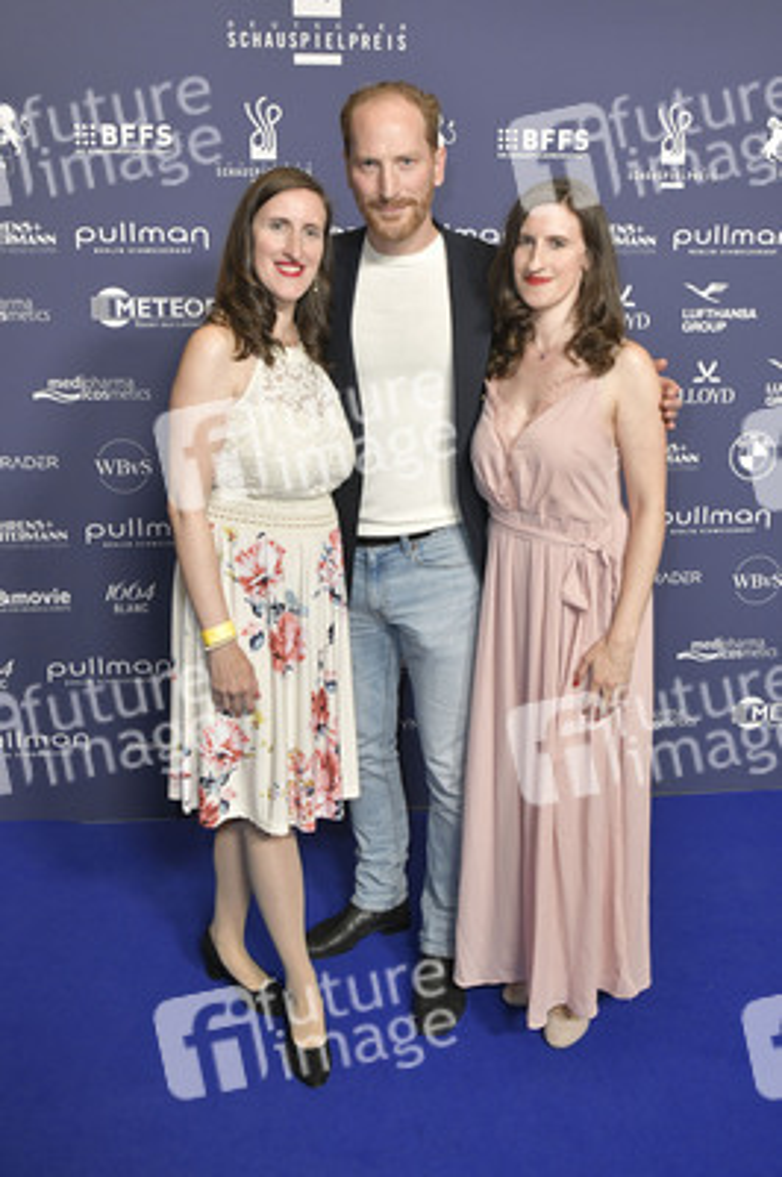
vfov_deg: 63.7
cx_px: 391
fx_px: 946
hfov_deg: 44.9
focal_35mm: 29
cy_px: 588
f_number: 6.3
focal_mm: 29
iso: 2000
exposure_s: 1/250
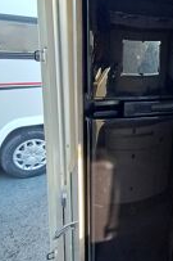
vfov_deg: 54.2
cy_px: 110
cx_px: 192
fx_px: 253
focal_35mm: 35
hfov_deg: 32.9
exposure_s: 1/50
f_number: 2.2
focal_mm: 1.64
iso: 125
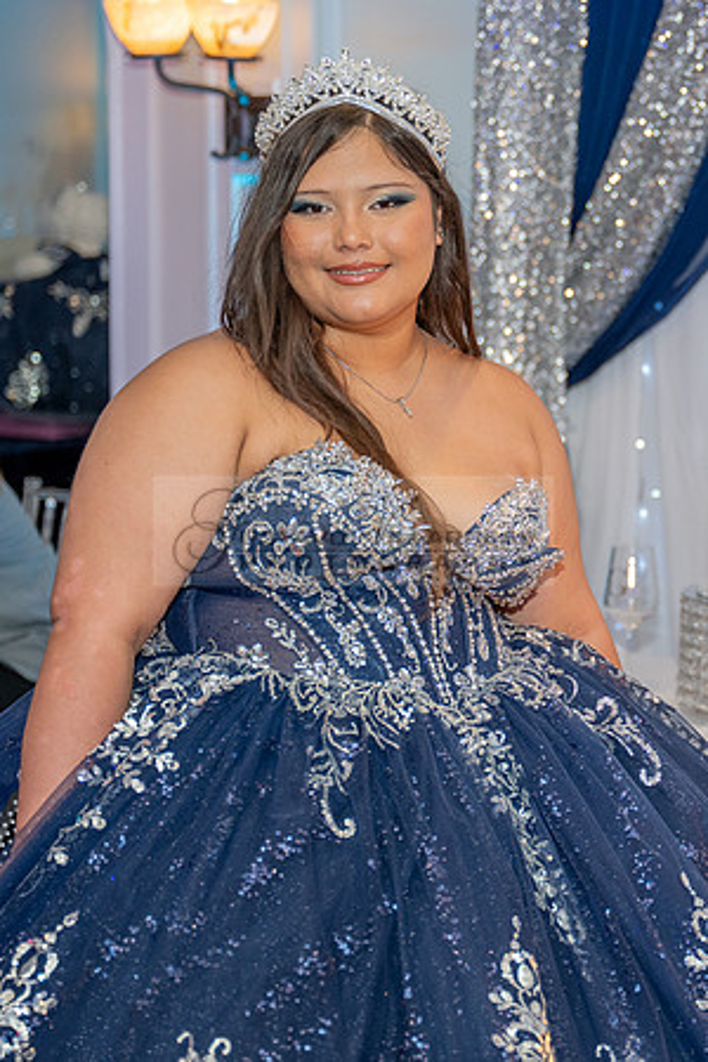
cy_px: 530
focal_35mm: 87
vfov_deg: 23.5
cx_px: 701
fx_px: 2555
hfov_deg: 15.5
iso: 1000
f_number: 2.8
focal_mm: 57
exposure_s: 1/200
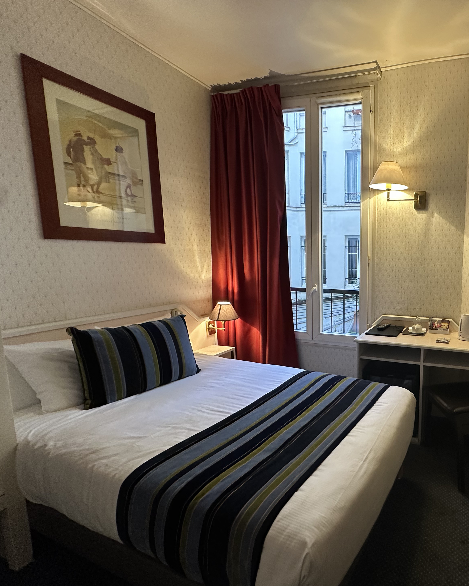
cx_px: 373
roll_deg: -0.9
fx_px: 330
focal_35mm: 19
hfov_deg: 64.7
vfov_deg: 83.3
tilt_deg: -7.3
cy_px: 301
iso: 250
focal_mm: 2.22
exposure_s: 1/50
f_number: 2.2
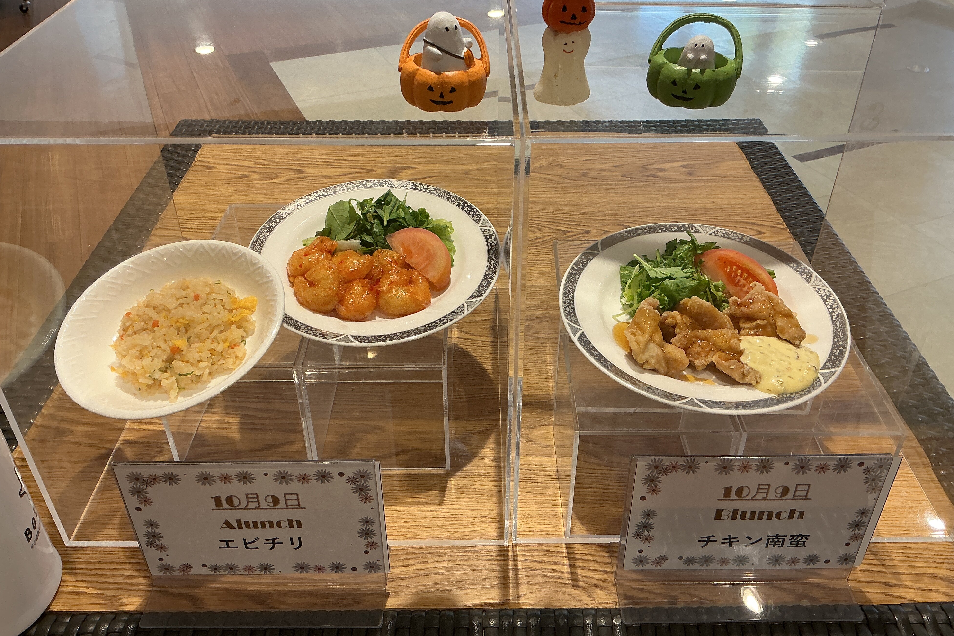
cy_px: 277
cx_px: 480
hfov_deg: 60.3
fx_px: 821
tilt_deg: -35.0
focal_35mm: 31
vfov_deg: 42.2
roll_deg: +0.9
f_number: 1.8
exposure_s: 1/60
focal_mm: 3
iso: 50
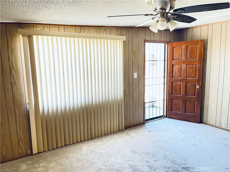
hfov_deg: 69.4
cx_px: 115
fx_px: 166
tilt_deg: -9.0
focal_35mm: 25
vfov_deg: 54.9
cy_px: 86
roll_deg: +0.8
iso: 320
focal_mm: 5.1
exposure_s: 1/59
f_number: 1.6
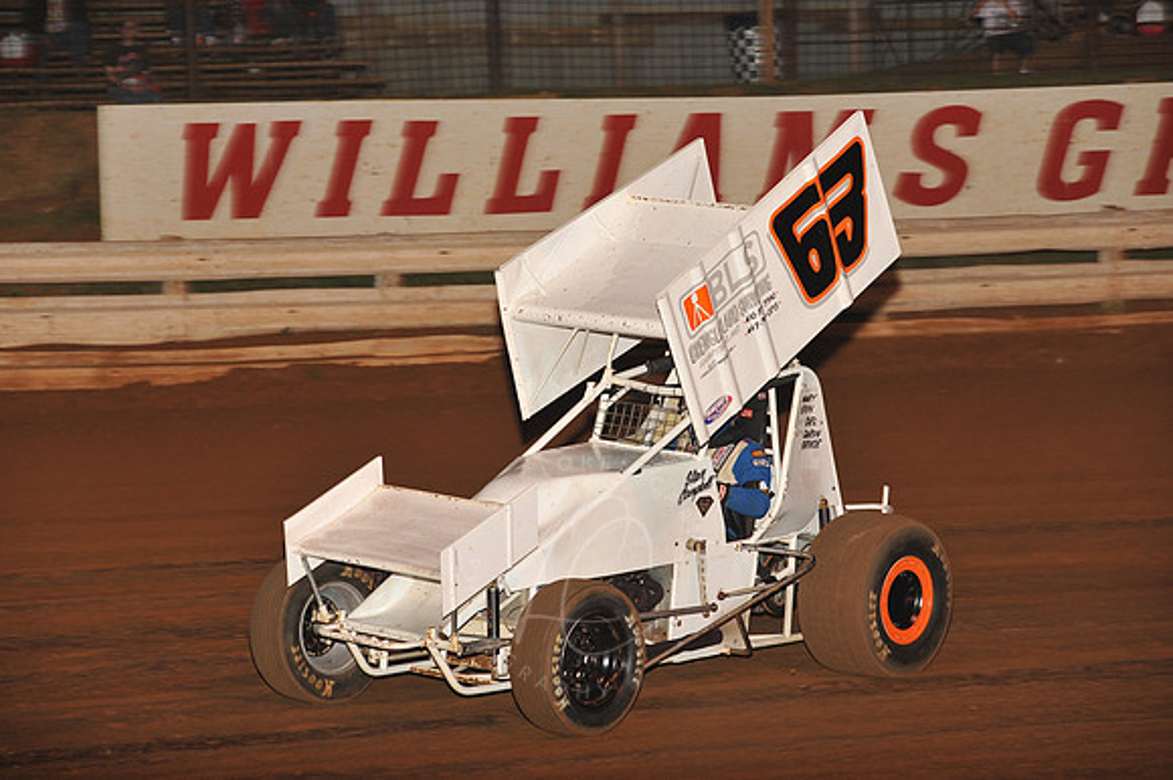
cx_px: 586
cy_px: 390
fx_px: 4396
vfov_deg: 10.1
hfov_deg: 15.2
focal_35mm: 135
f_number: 6.3
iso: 1000
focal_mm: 135
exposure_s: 1/320
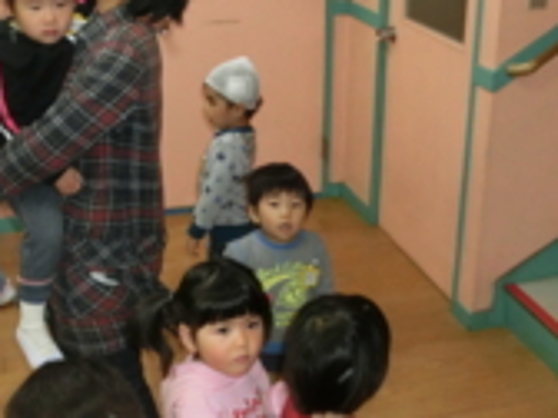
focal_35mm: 57
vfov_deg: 25.6
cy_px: 182
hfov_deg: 33.7
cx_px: 246
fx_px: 919
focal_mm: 4.24
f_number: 3
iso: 400
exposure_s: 1/100
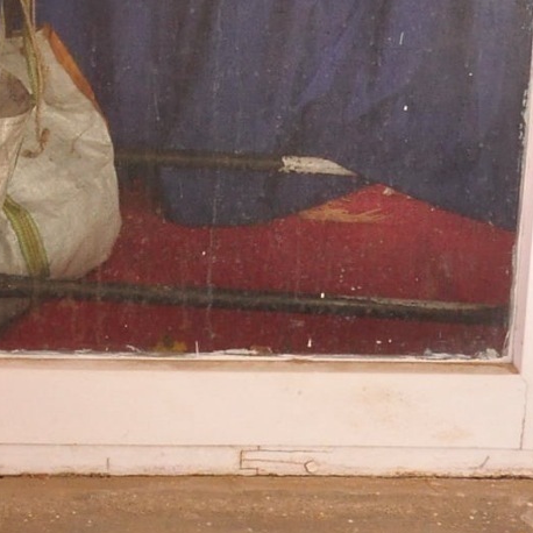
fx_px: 2189
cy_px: -252
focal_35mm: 126
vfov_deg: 13.2
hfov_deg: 13.4
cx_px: -150
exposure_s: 1/125
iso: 1250
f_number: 10
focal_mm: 25
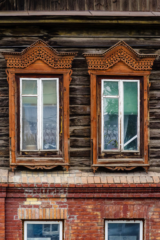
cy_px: 120
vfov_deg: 17.1
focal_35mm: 120
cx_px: 80
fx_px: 800
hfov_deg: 11.4
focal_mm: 120
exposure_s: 1/250
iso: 2500
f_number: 8
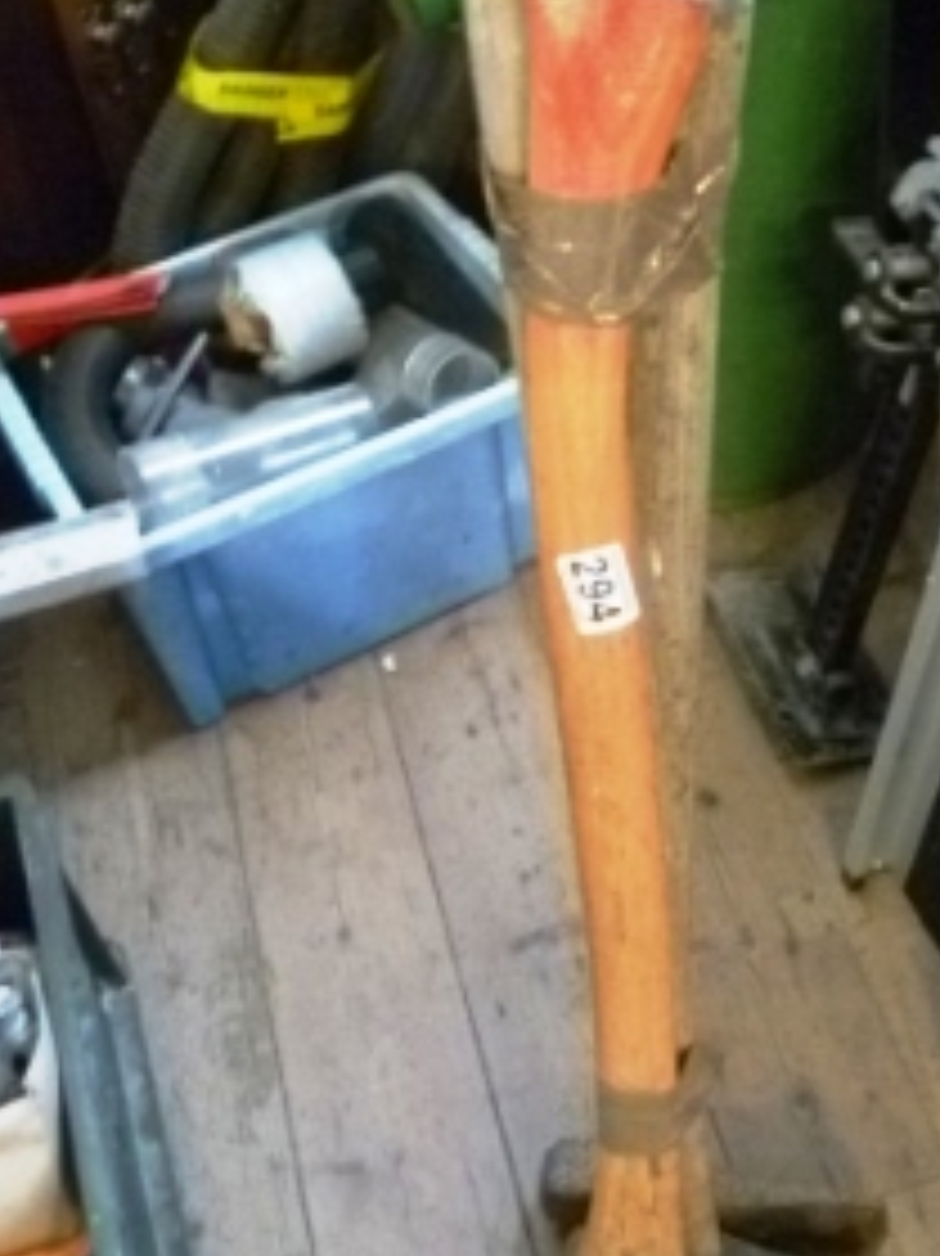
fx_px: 1631
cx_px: 720
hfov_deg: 31.5
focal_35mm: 45
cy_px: 608
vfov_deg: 42.1
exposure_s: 1/10
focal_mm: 5
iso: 800
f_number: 2.8
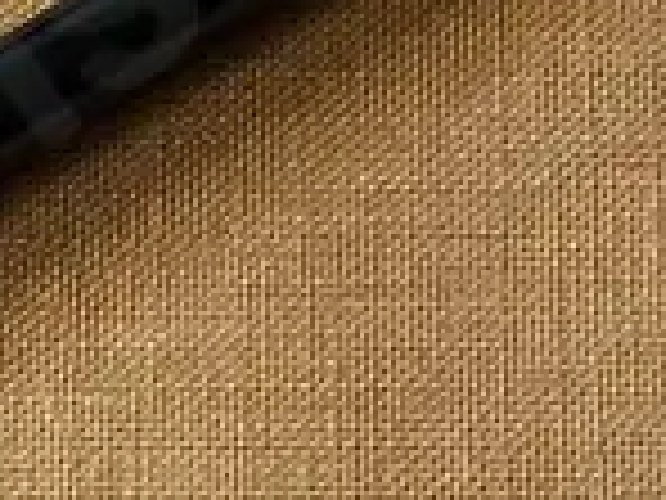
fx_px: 3194
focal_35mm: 166
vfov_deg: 8.9
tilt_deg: -64.6
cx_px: 63
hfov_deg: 11.8
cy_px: 36
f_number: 1.78
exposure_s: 1/50
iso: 320
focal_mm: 6.86
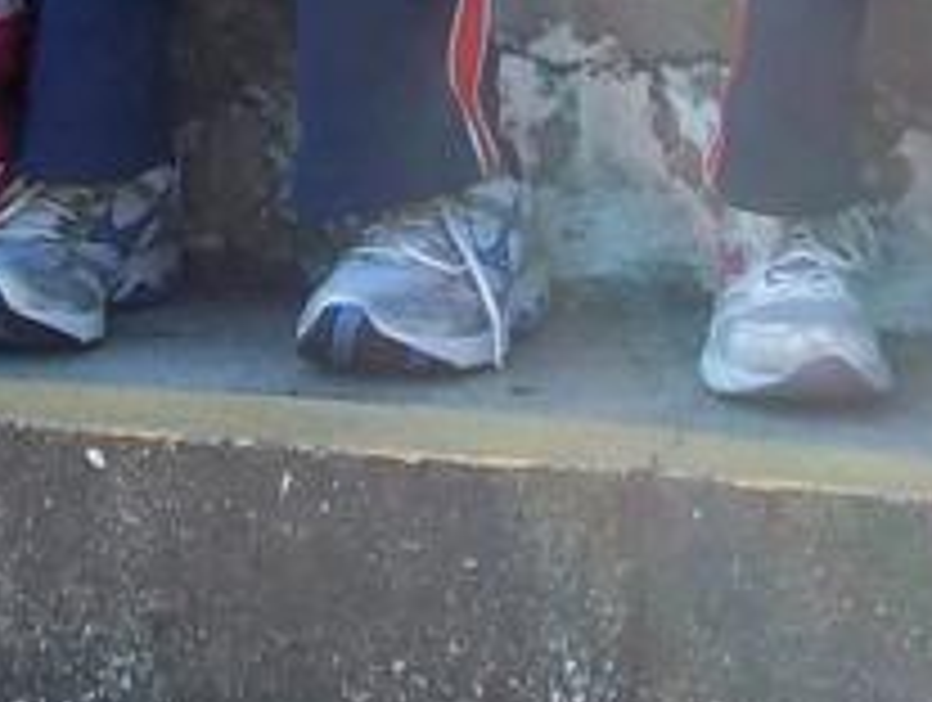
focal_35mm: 209
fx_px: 5637
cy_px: -1051
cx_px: 450
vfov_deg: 6.7
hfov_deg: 9.5
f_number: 3.1
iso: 80
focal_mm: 6.5
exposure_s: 1/200
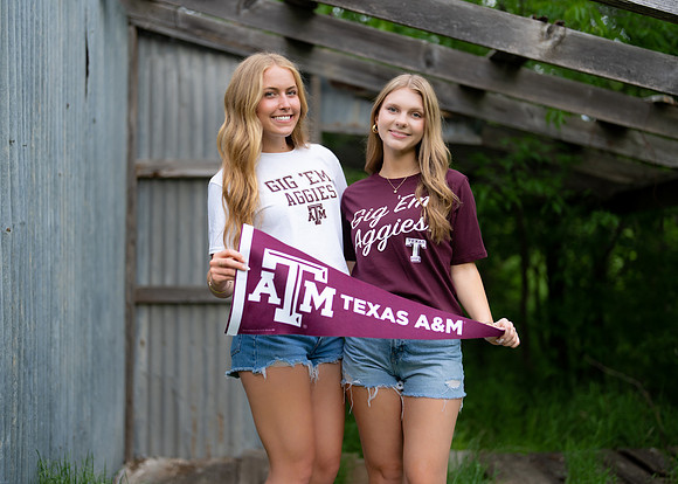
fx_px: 1026
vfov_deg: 26.5
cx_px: 339
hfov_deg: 36.6
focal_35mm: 53
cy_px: 242
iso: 125
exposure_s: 1/640
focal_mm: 50
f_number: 1.2
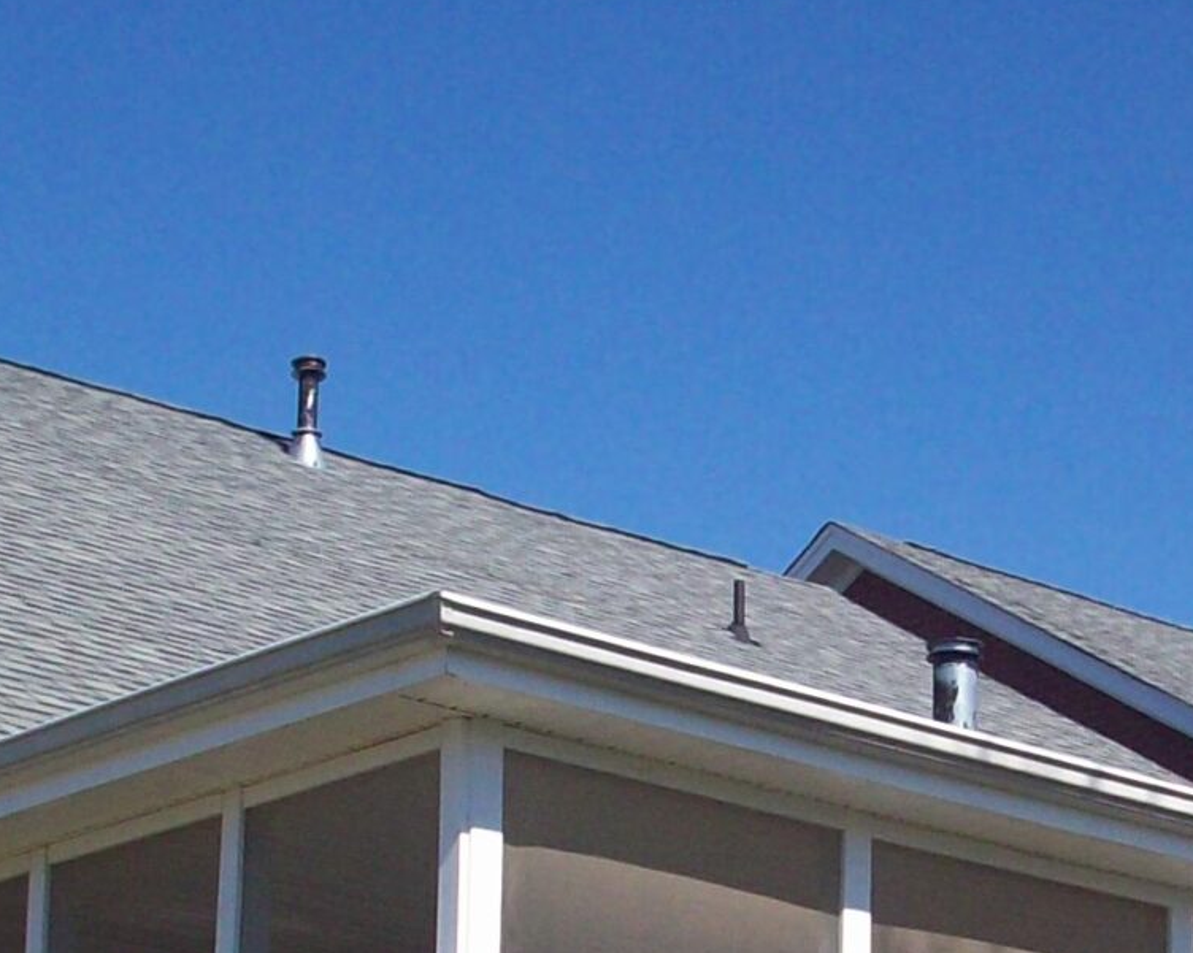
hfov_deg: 15.6
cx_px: 804
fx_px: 4341
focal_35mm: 123
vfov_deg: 12.3
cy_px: 1074
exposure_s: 1/379
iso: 80
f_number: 5.6
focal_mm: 6.2
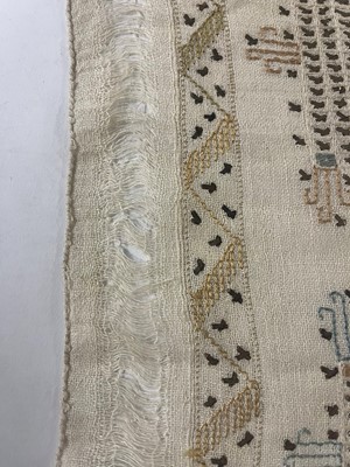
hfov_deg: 53.1
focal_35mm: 26
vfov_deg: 67.3
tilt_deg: -79.7
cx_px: 175
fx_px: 351
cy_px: 234
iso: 100
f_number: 1.6
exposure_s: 1/50
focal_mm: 5.1
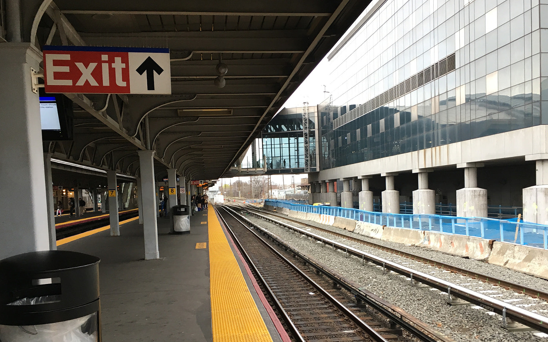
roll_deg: +2.9
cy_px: 222
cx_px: 284
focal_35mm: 36
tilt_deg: -3.0
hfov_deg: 54.0
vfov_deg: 35.1
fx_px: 538
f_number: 2.2
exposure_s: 1/30
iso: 25
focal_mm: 4.15
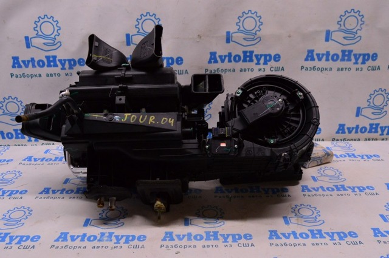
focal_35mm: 34
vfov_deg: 38.3
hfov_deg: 55.2
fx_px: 372
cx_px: 194
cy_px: 129
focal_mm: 23
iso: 1600
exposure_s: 1/125
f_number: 8
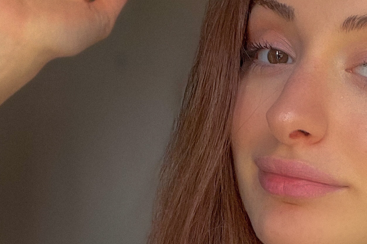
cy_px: 202
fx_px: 785
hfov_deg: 26.0
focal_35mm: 77
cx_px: 269
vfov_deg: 17.5
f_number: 2.2
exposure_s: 1/105
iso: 100
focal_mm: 2.71
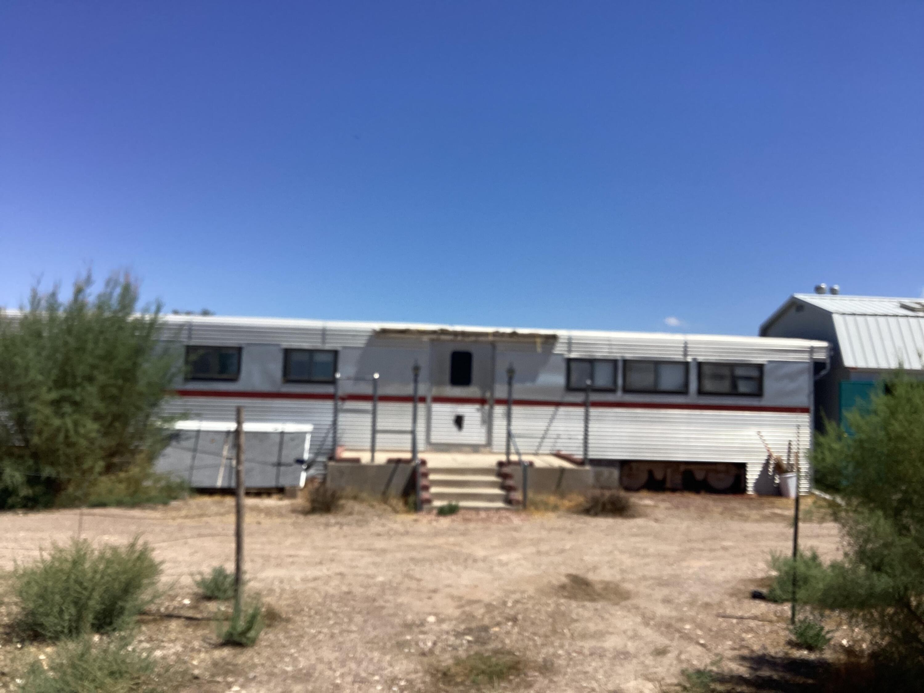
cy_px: 346
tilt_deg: +3.2
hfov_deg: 58.4
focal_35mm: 31
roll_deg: -2.1
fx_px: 827
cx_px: 462
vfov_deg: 45.4
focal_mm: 3.3
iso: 25
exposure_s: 1/1988
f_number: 2.4
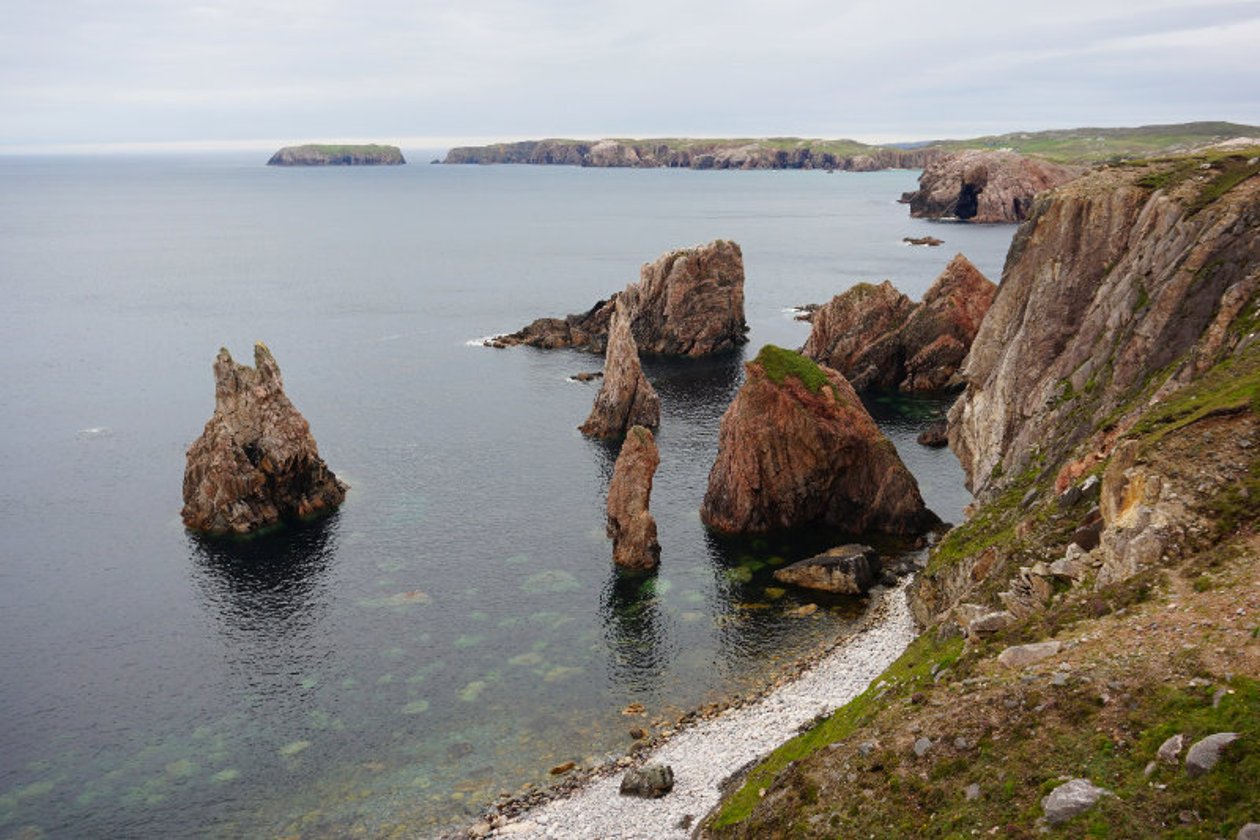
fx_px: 1102
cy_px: 420
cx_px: 630
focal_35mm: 32
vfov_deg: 41.7
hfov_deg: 59.5
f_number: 6.3
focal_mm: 21
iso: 100
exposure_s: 1/60
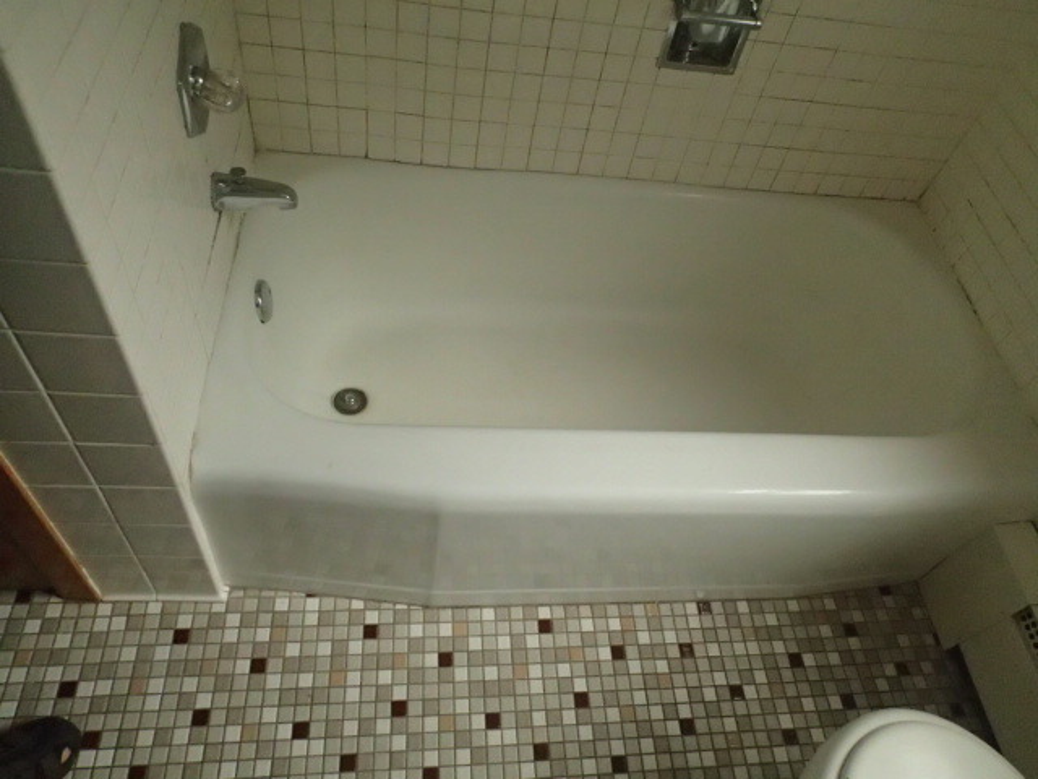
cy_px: 390
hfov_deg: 69.4
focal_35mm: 25
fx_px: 750
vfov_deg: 54.9
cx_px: 519
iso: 1600
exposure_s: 1/800
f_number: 2.8
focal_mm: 4.5
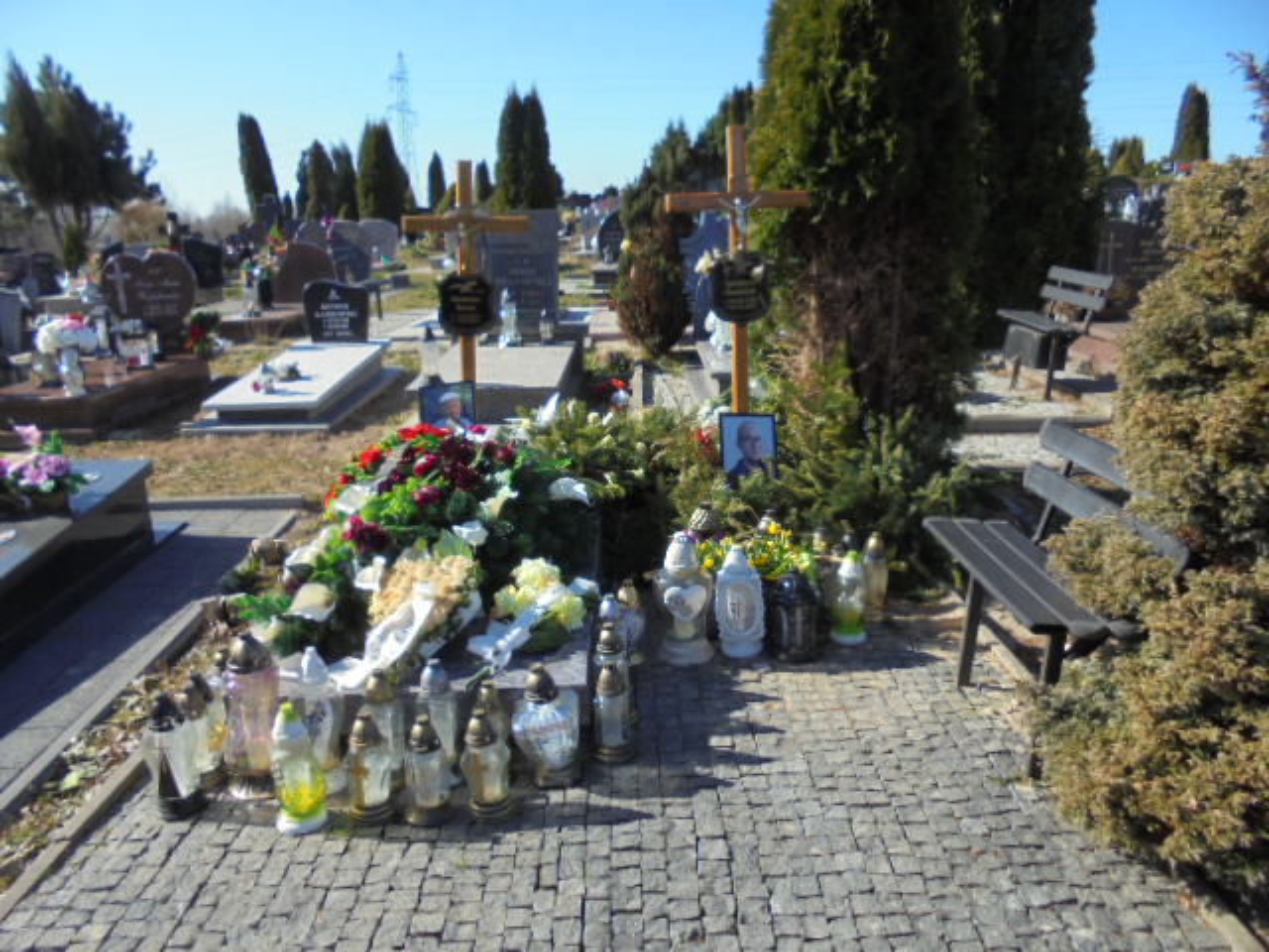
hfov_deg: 67.3
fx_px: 953
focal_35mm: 26
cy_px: 476
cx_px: 634
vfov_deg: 53.1
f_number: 3.5
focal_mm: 4.6
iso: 100
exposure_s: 1/640
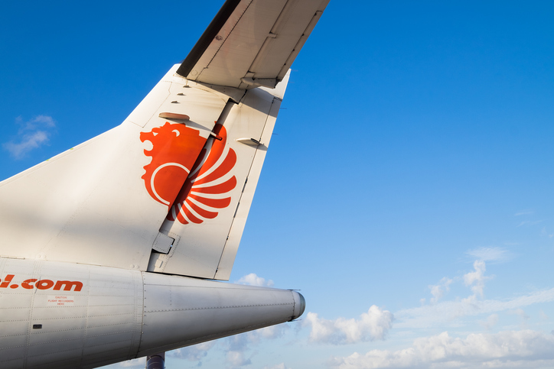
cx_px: 277
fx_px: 508
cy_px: 184
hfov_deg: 57.2
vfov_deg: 40.0
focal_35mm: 33
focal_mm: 21.9
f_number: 8
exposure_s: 1/250
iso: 200
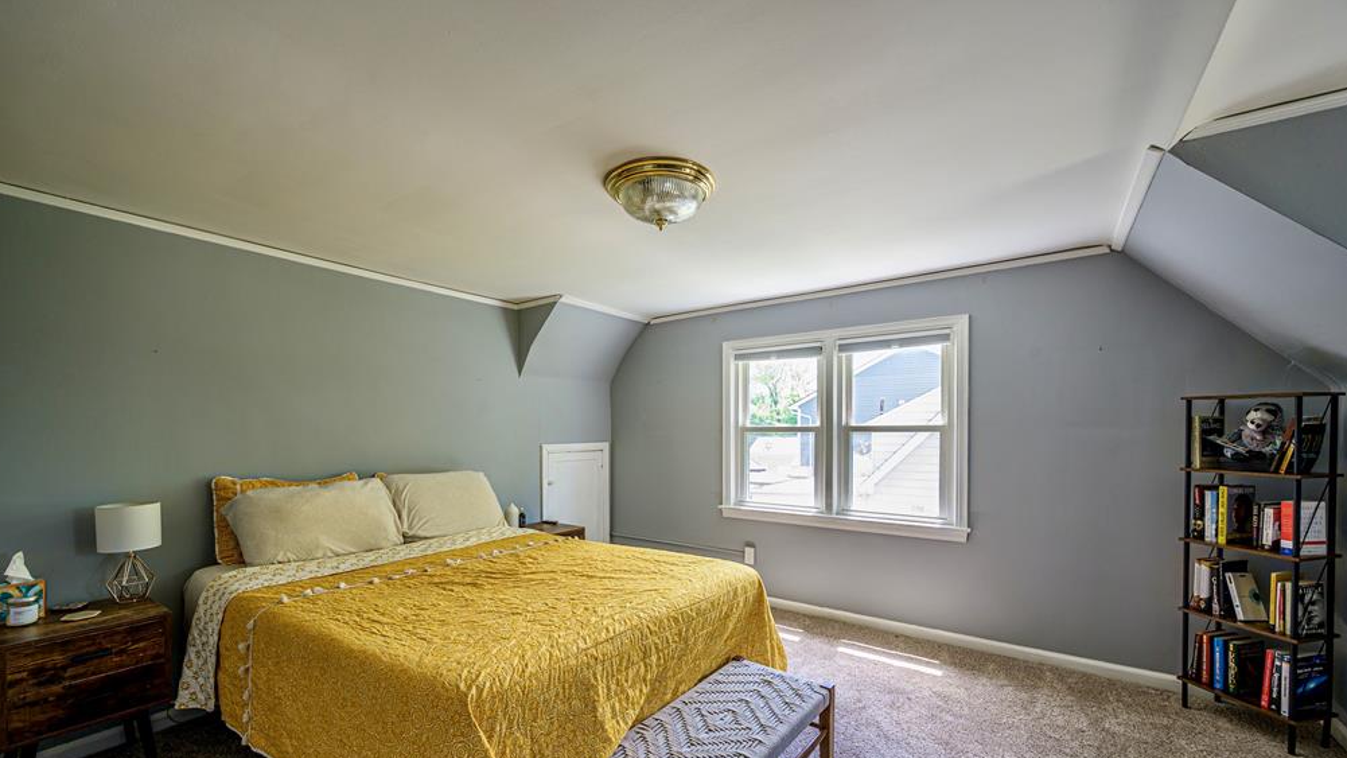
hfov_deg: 103.0
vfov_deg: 70.1
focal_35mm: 15
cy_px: 436
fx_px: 536
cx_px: 667
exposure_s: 1/15
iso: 200
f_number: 8
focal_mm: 14
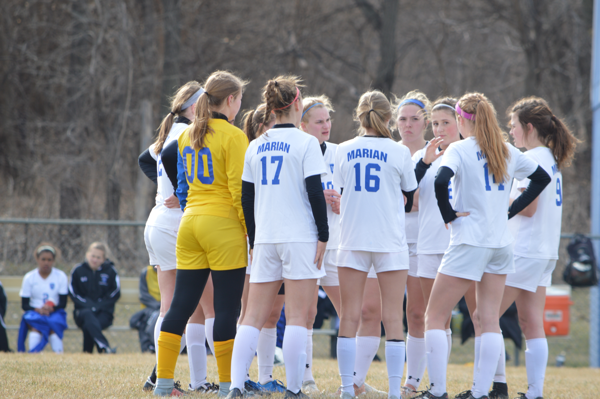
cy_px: 200
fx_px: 7493
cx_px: 300
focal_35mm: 450
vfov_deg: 3.0
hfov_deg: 4.6
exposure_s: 1/125
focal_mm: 300
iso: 140
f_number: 8
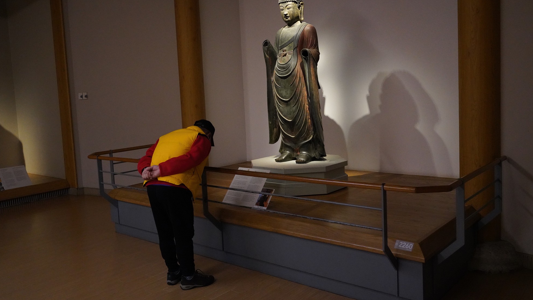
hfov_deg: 59.5
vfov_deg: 35.6
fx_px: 466
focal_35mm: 33
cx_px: 265
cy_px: 131
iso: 8000
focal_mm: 31
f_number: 5
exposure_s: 1/100
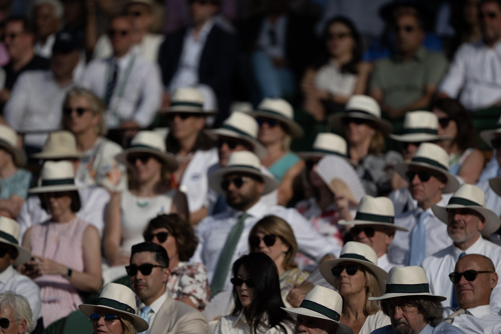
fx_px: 6540
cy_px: 178
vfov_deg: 2.9
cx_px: 248
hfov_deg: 4.4
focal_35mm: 470
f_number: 2.8
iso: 125
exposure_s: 1/4000
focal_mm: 400
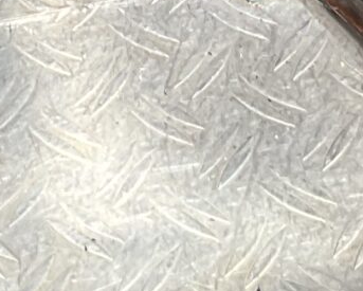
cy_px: -600
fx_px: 2269
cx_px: -161
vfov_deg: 6.6
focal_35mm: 211
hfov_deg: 8.9
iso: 16
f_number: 1.8
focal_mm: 3
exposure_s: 1/167
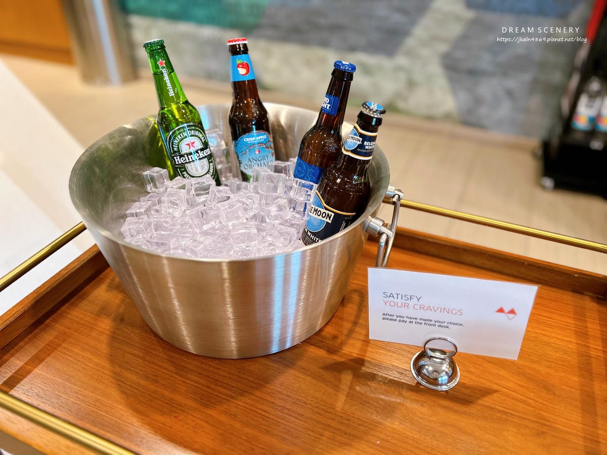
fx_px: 456
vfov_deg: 53.1
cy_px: 228
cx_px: 304
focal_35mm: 26
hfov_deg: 67.3
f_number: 1.5
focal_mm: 5.7
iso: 125
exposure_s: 1/60
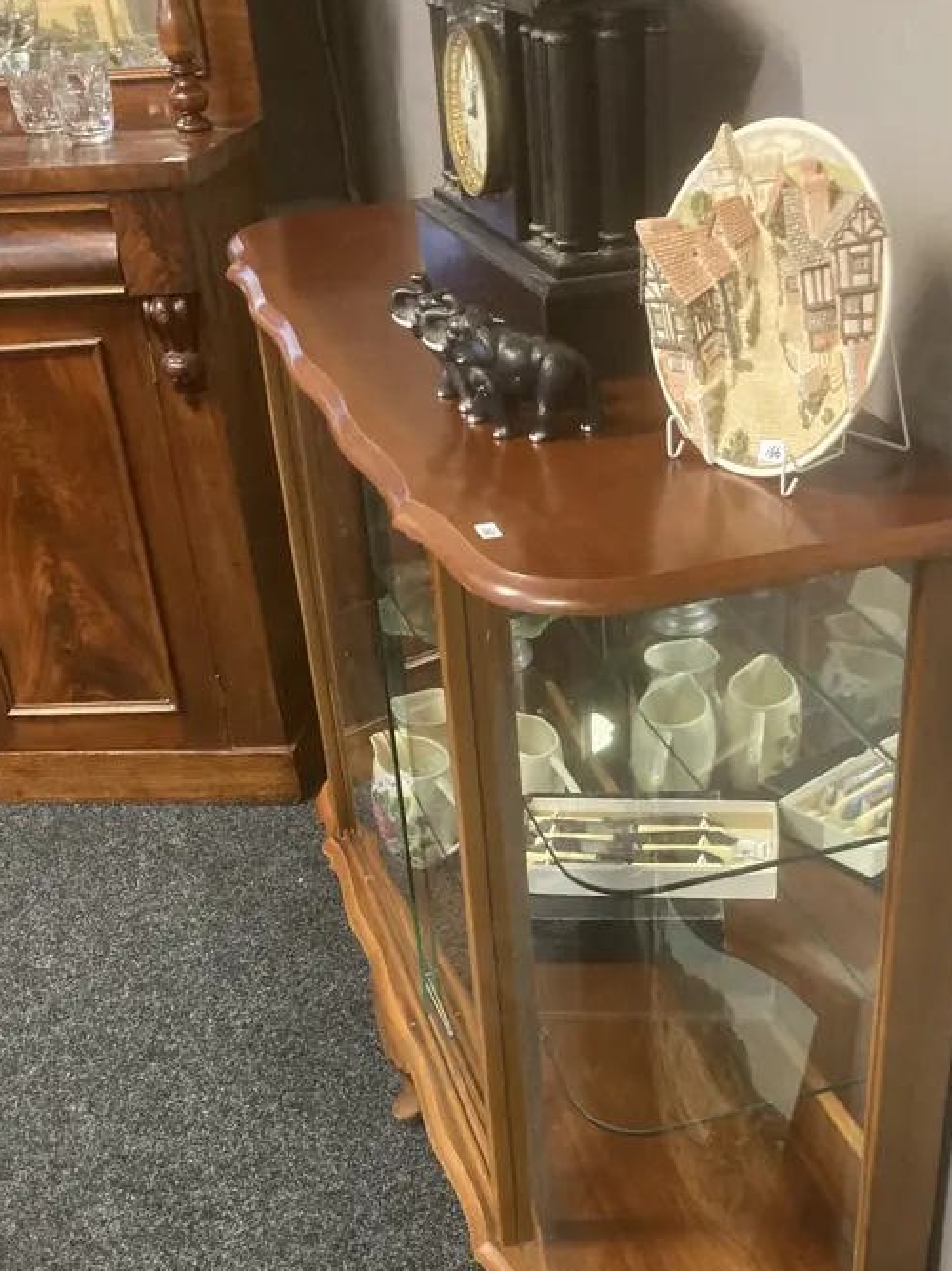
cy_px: 918
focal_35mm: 43
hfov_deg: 33.5
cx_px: 537
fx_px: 1577
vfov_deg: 42.8
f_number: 1.8
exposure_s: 1/33
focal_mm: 3.99
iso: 400
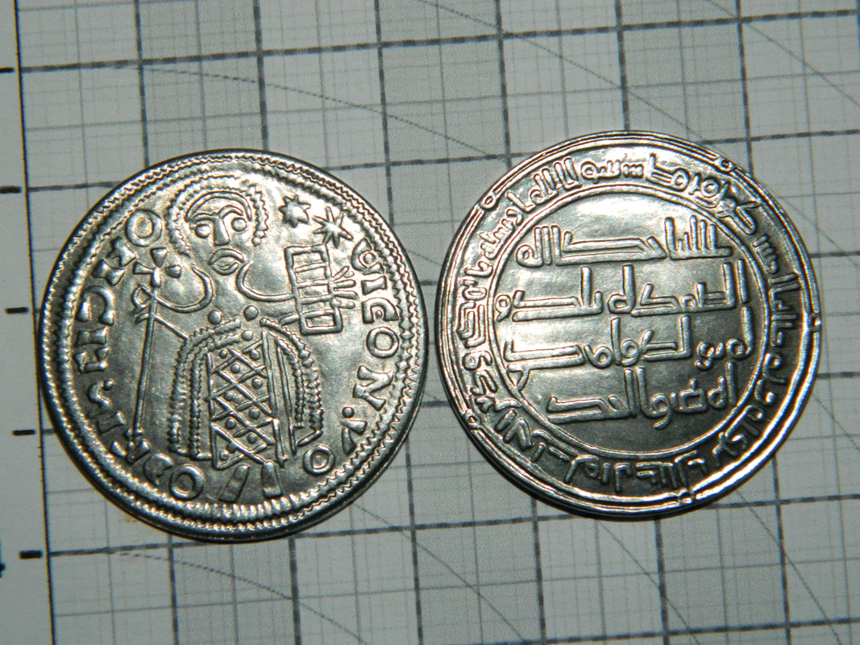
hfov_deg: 19.1
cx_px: 430
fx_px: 2559
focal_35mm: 103
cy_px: 322
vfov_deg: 14.4
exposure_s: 1/60
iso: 200
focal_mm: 18.6
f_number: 12.6
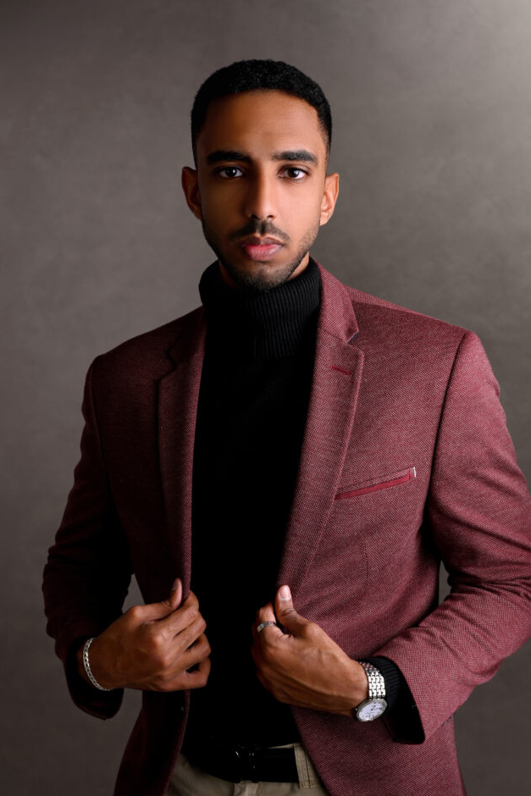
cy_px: 417
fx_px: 1084
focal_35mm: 49
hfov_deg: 27.5
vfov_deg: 40.3
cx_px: 281
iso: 160
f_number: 16
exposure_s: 1/125
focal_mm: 45
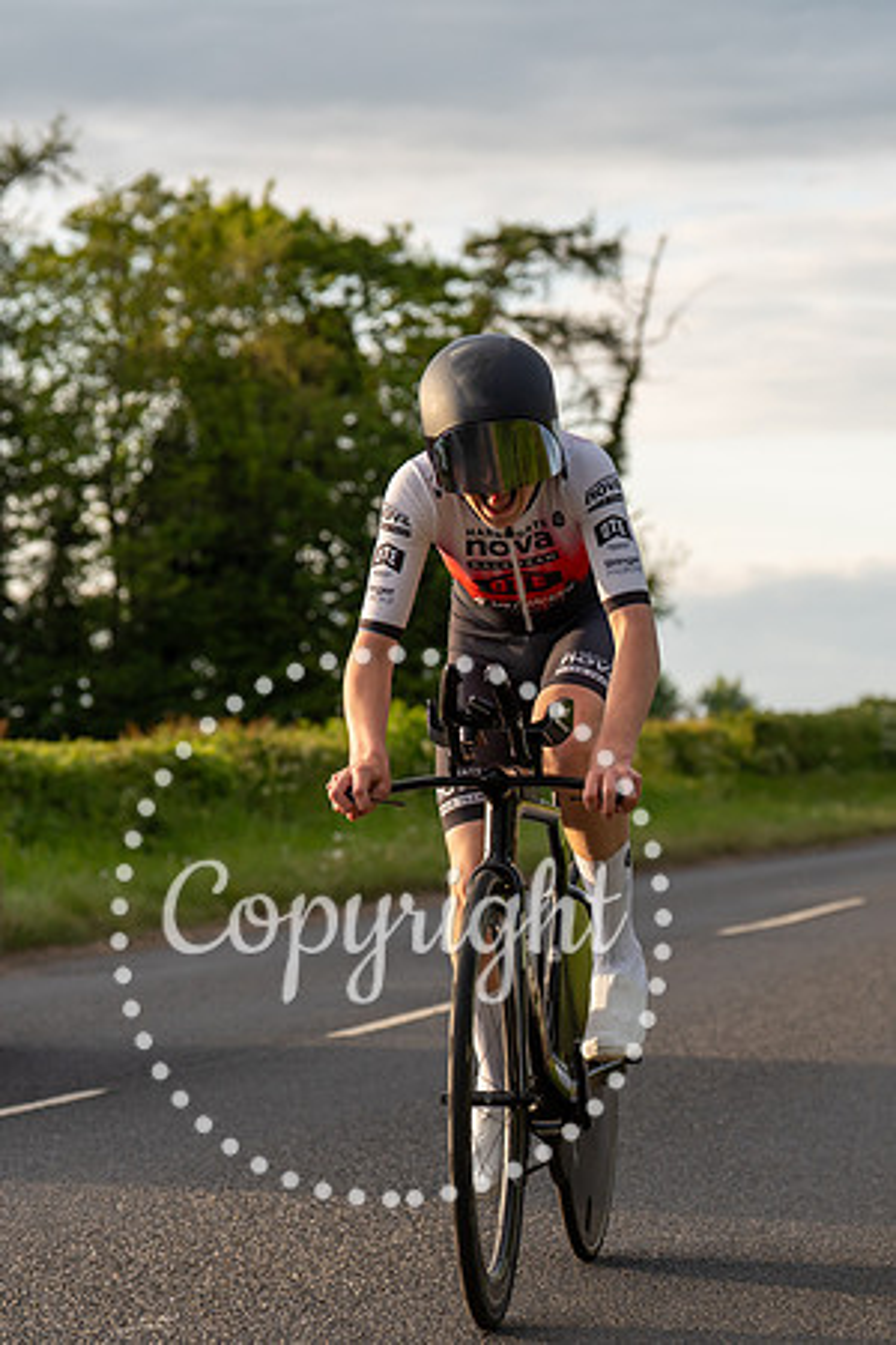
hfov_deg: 11.2
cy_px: 601
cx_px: 479
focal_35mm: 123
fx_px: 4587
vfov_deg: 16.7
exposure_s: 1/1000
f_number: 4
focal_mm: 74
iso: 320
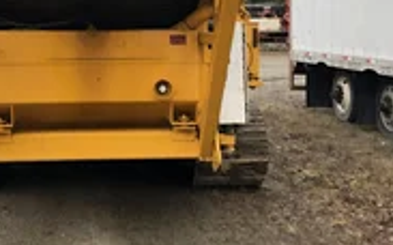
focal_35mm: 65
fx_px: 696
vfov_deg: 19.4
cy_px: -4
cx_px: 105
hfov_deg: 31.1
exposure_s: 1/120
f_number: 1.8
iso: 40
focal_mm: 3.99
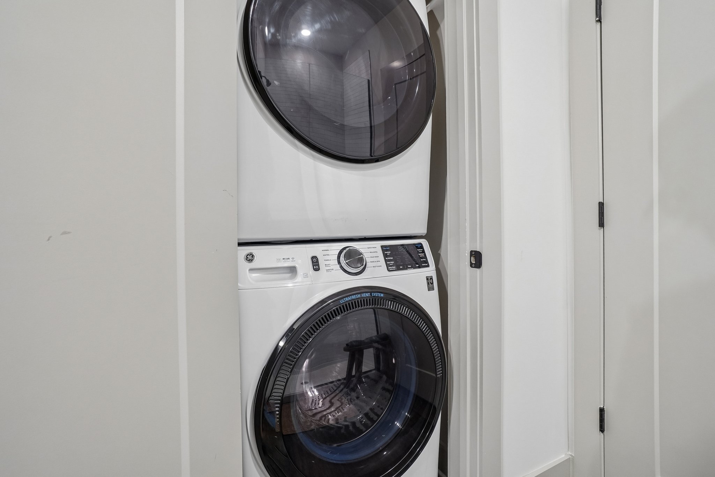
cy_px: 238
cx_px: 358
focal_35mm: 15
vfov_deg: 77.3
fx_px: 298
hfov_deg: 100.4
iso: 400
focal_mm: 10
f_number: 8
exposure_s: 1/4
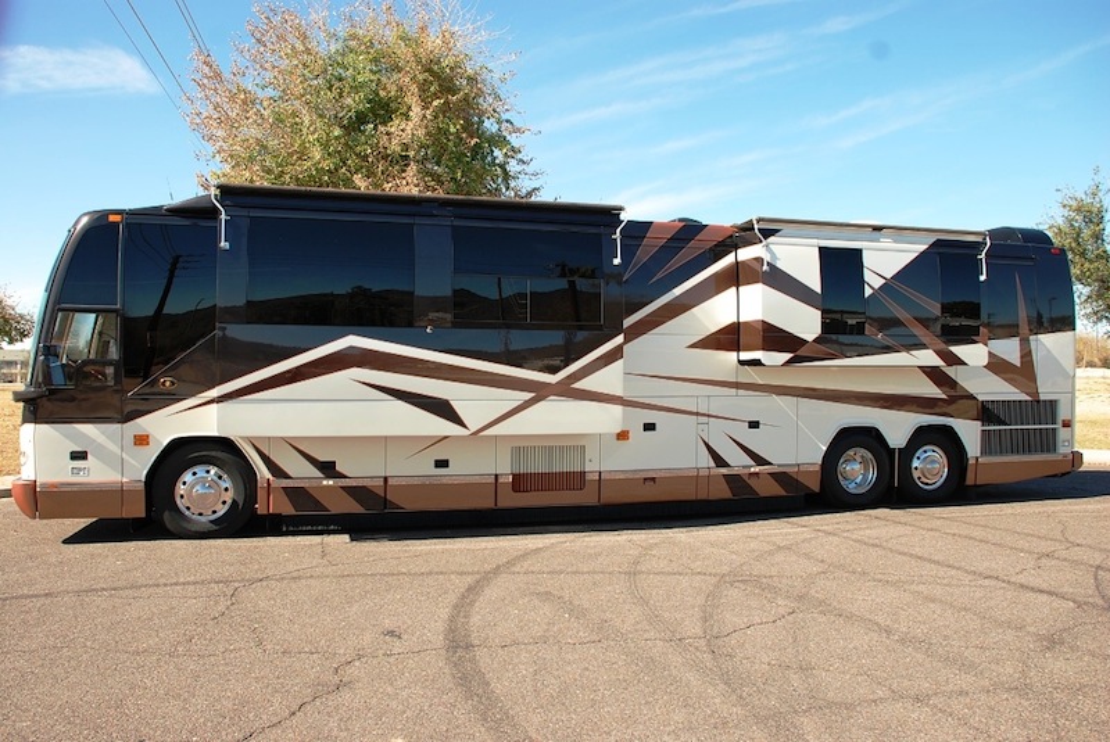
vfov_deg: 43.7
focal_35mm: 30
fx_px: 926
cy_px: 371
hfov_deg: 61.9
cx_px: 555
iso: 100
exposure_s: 1/160
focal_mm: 20
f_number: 6.3
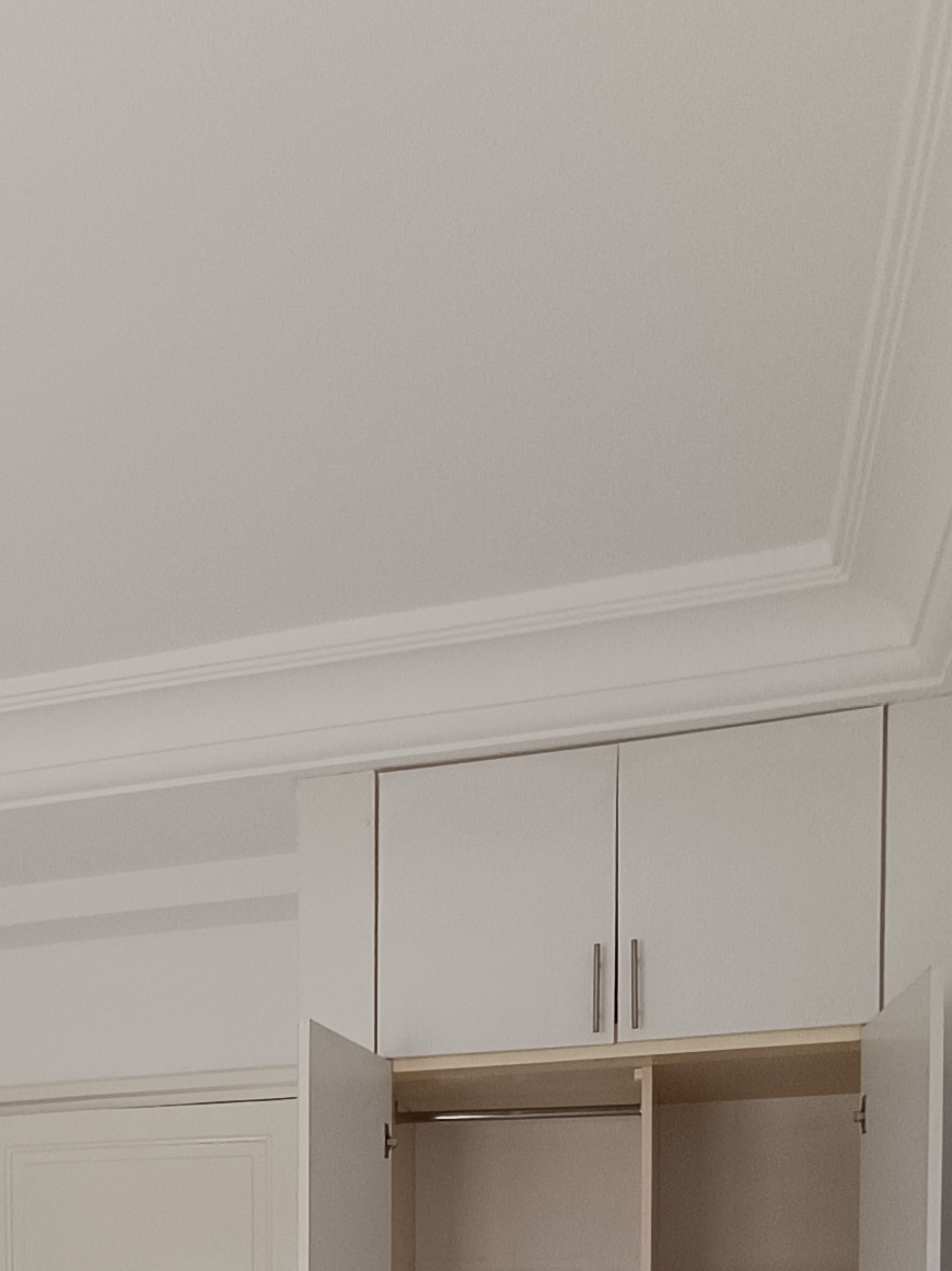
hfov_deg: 30.4
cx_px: 53
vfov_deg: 35.2
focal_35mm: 45
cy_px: 1443
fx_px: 1651
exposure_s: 1/100
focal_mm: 1.66
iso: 67
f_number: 2.2
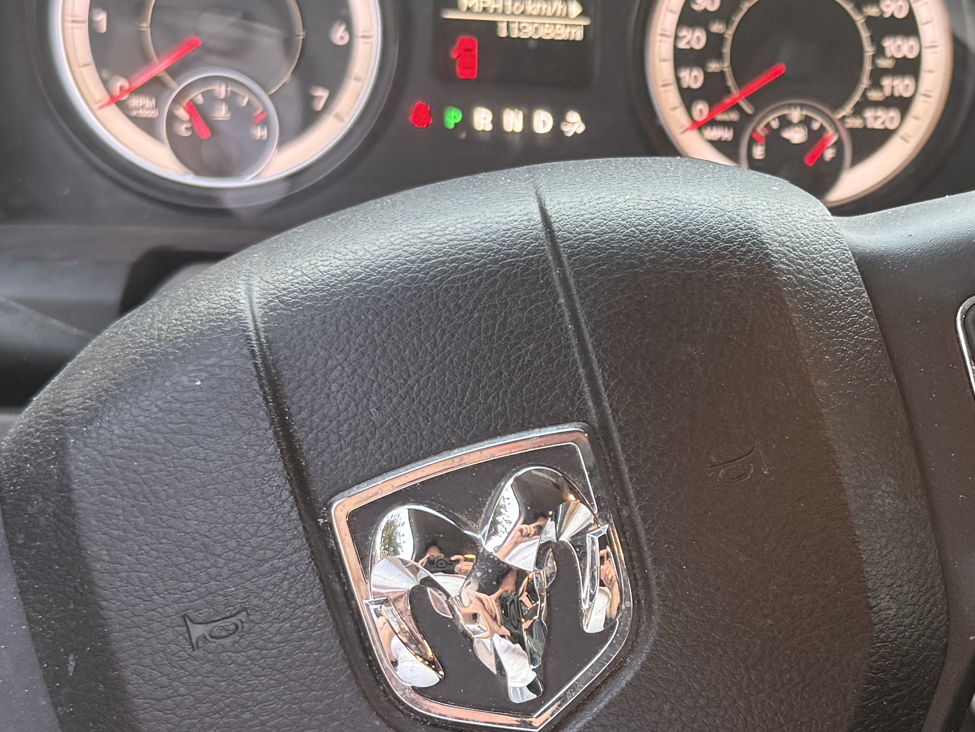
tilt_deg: -30.0
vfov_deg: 22.9
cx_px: 742
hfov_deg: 29.7
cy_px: 383
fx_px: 1803
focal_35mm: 64
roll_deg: -4.9
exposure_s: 1/60
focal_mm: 6.76
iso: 400
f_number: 1.78
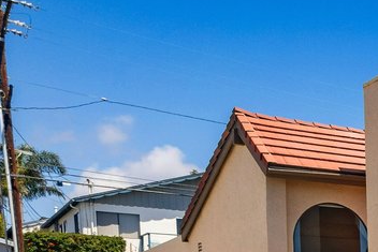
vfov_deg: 15.1
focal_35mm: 80
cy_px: 435
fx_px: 840
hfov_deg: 19.5
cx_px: 664
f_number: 2.8
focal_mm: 8.38
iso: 100
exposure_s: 1/2000
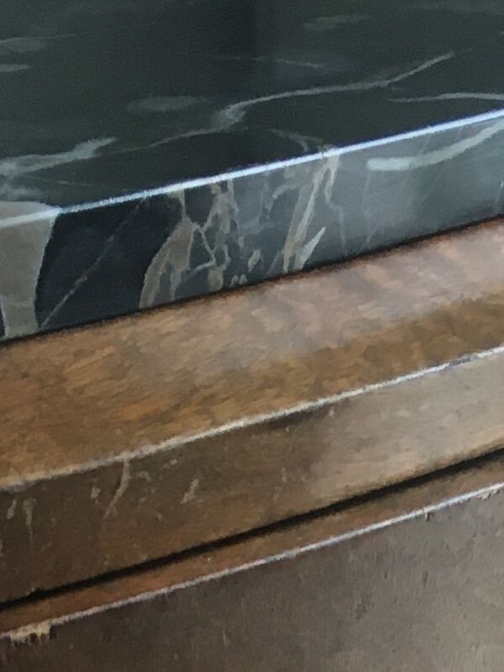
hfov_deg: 10.2
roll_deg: -2.7
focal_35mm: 146
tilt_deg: -40.5
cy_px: 1681
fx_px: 2834
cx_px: 269
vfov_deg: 11.1
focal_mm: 4.15
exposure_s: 1/33
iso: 64
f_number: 2.2
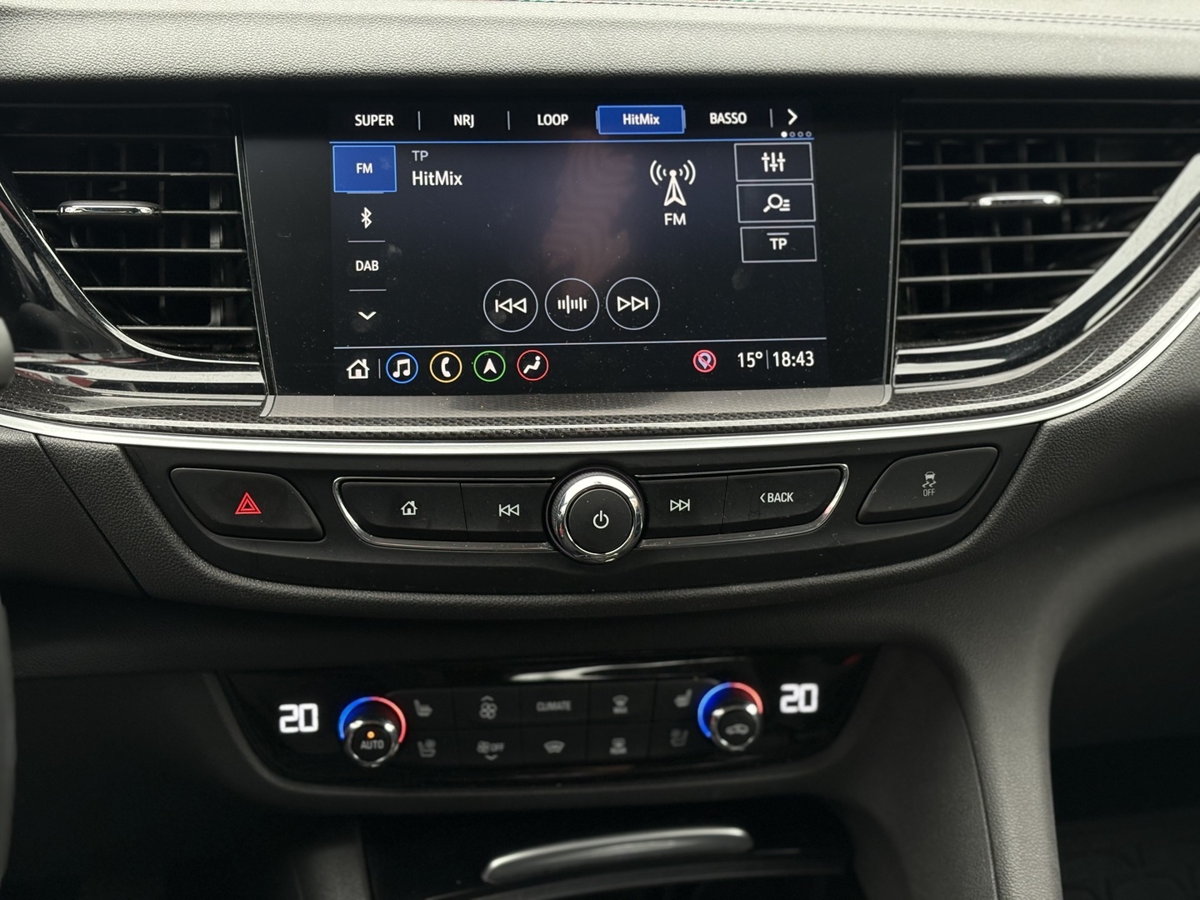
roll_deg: -0.1
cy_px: 450
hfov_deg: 36.8
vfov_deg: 28.0
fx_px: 1803
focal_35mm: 52
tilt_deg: -22.9
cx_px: 600
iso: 80
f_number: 1.6
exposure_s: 1/153
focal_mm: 5.96
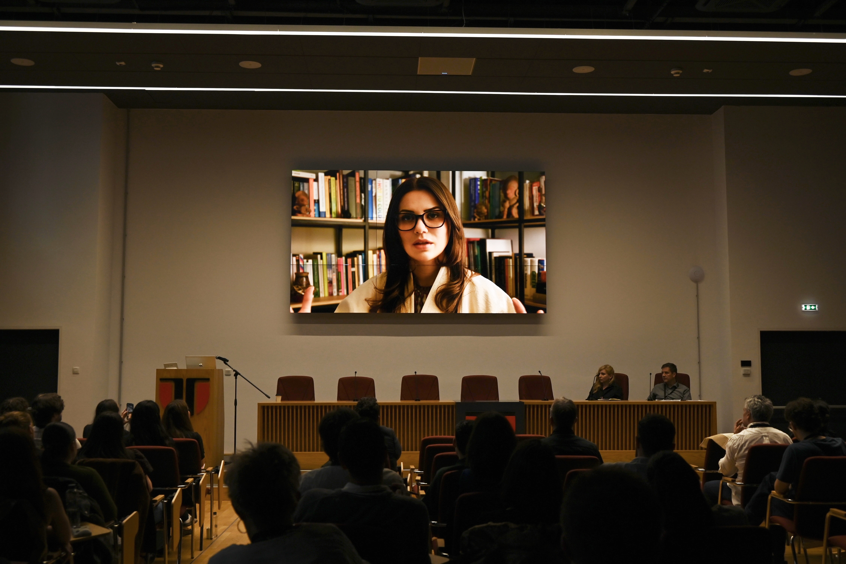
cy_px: 282
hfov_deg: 48.5
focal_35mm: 40
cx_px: 423
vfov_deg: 33.4
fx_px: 940
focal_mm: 40
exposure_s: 1/160
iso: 640
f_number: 5.6
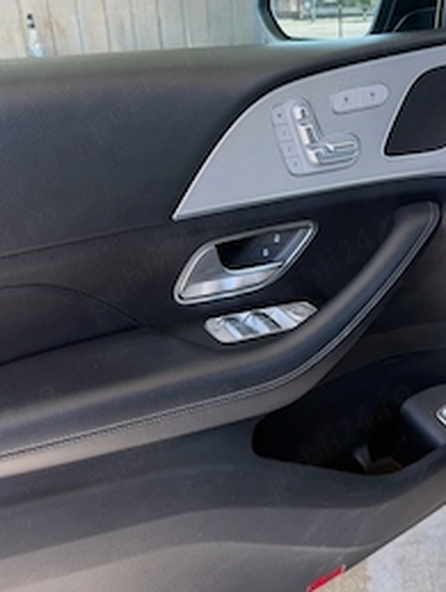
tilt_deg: -23.3
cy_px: 288
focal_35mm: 37
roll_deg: +5.7
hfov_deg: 38.7
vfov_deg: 50.1
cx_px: 206
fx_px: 634
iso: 80
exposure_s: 1/193
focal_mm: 6.76
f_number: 1.78
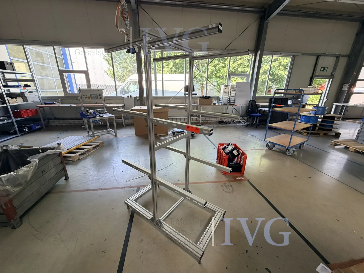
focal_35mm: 14
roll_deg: -0.3
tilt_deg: -16.8
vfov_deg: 85.7
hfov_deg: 102.1
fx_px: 147
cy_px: 136
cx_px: 182
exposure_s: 1/121
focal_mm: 2.22
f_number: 2.2
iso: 160
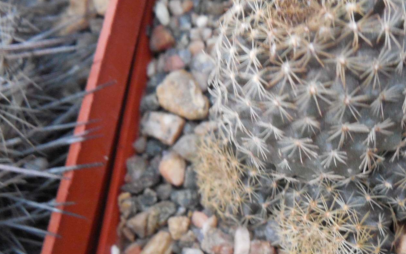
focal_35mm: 42
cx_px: 257
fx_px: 465
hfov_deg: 46.7
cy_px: 139
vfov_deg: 30.5
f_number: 3.6
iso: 800
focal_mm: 5.6
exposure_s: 1/4
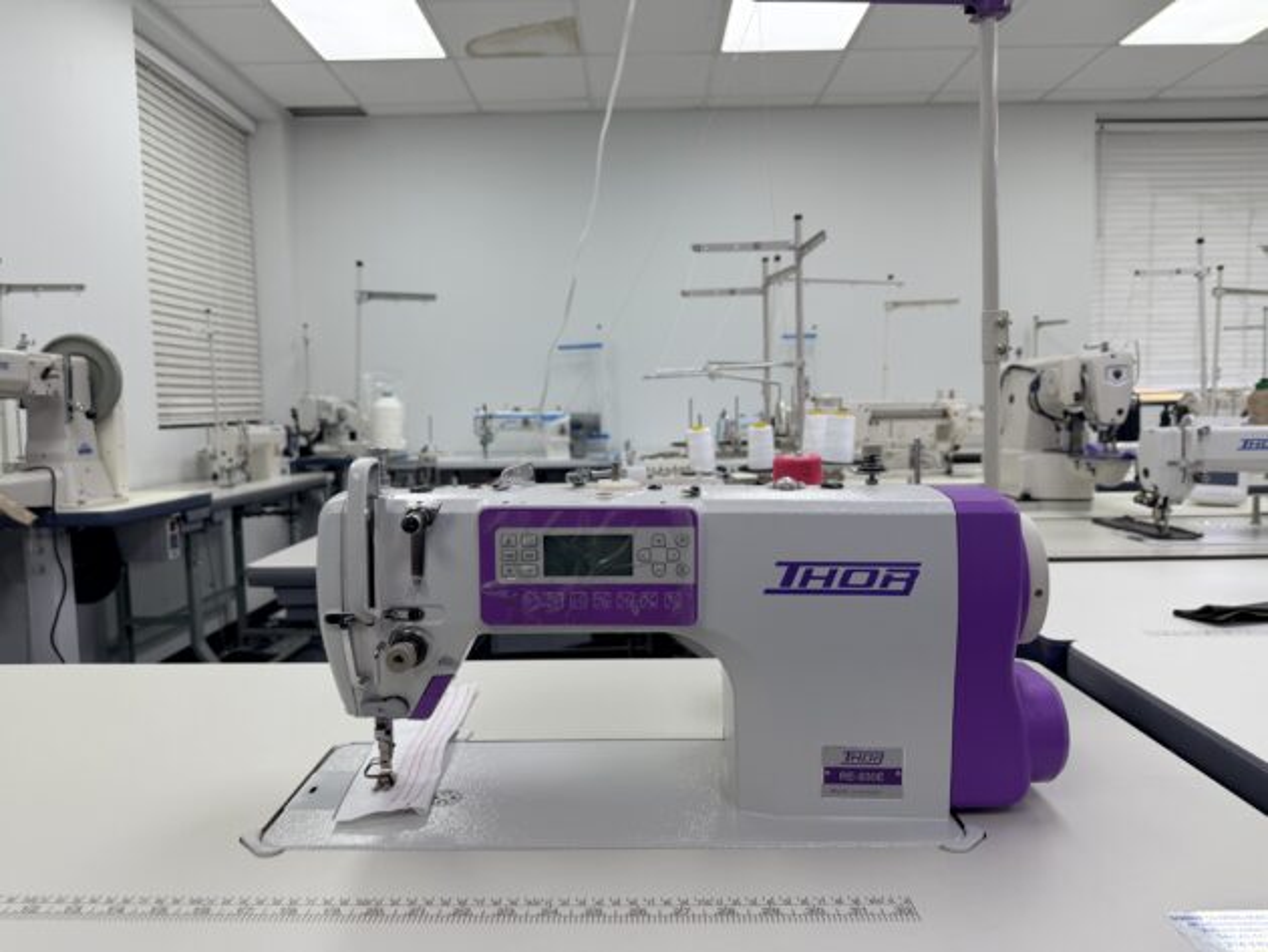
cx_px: 634
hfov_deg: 71.6
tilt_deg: -4.2
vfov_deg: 56.8
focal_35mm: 24
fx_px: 879
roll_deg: +1.9
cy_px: 476
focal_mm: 6.76
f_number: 1.78
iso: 64
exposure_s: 1/195
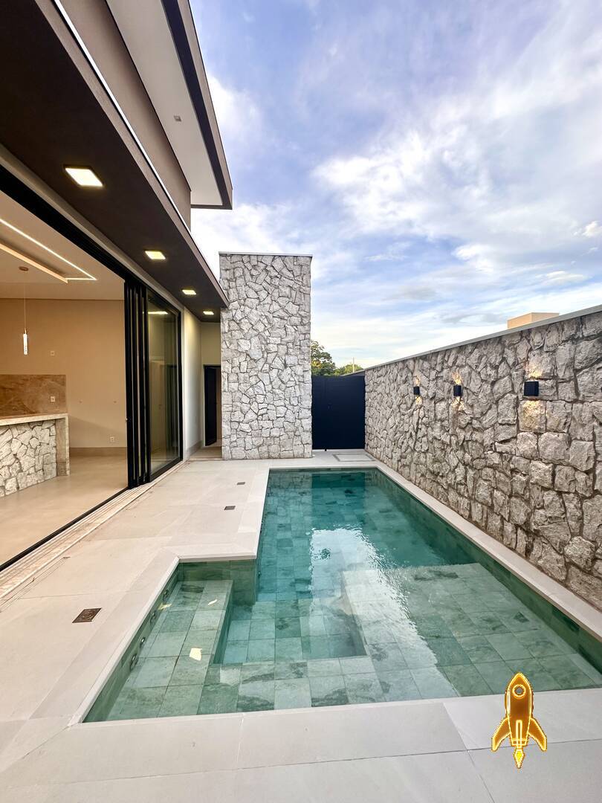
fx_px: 325
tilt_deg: -1.1
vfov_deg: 102.1
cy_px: 402
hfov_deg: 85.7
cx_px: 301
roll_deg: -0.6
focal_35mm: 14
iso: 40
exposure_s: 1/183
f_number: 2.2
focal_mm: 2.22
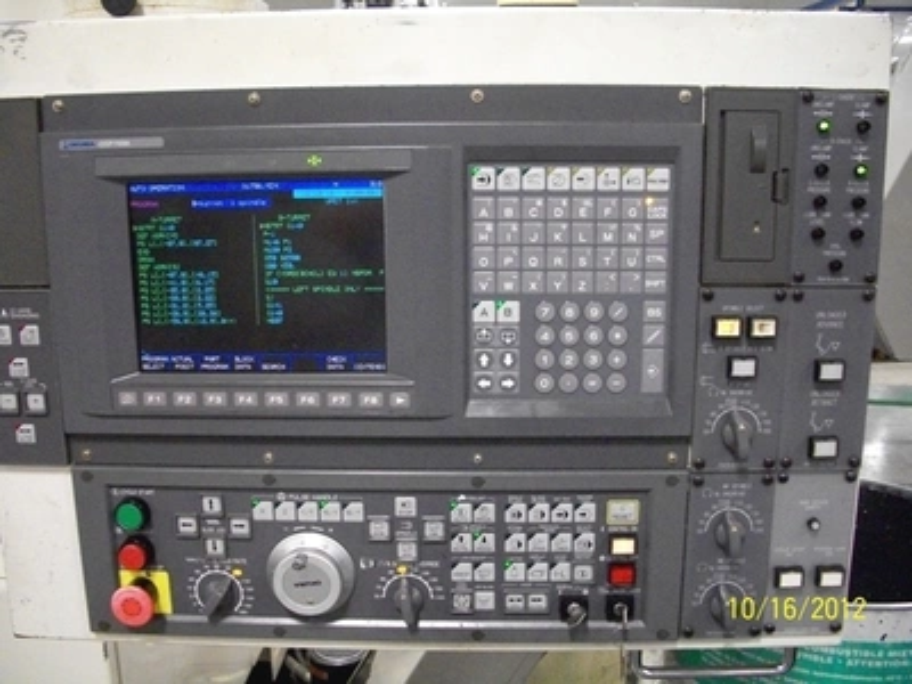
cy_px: 342
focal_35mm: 35
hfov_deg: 52.6
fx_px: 922
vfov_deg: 40.7
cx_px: 456
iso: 800
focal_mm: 6.3
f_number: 3.1
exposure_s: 1/80
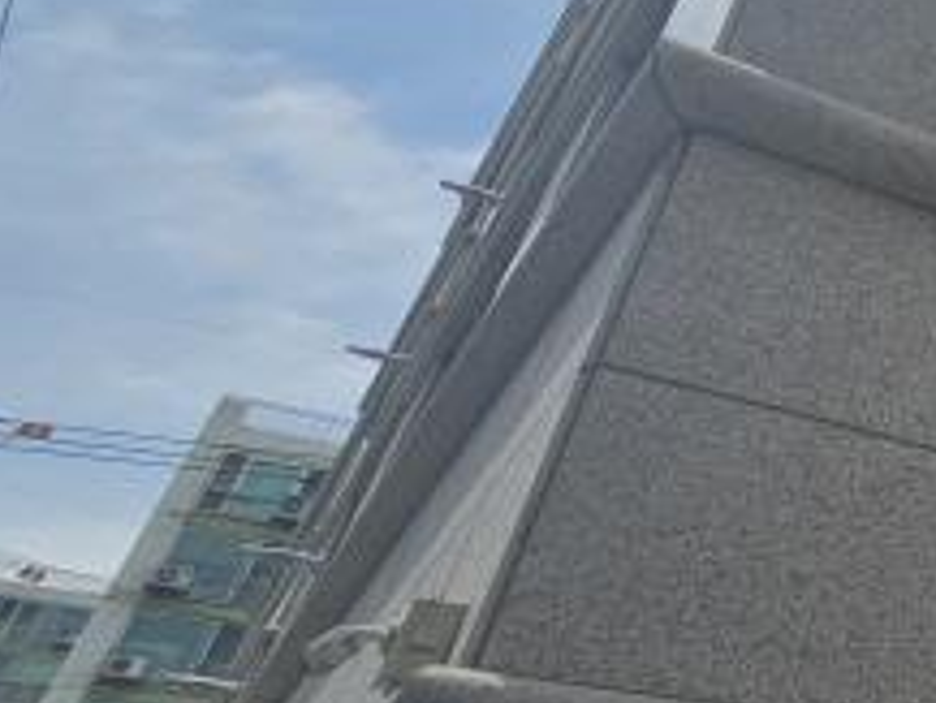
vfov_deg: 29.3
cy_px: 95
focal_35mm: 48
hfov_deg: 24.3
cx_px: 1574
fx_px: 1299
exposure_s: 1/4616
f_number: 2.2
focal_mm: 2.2
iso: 50
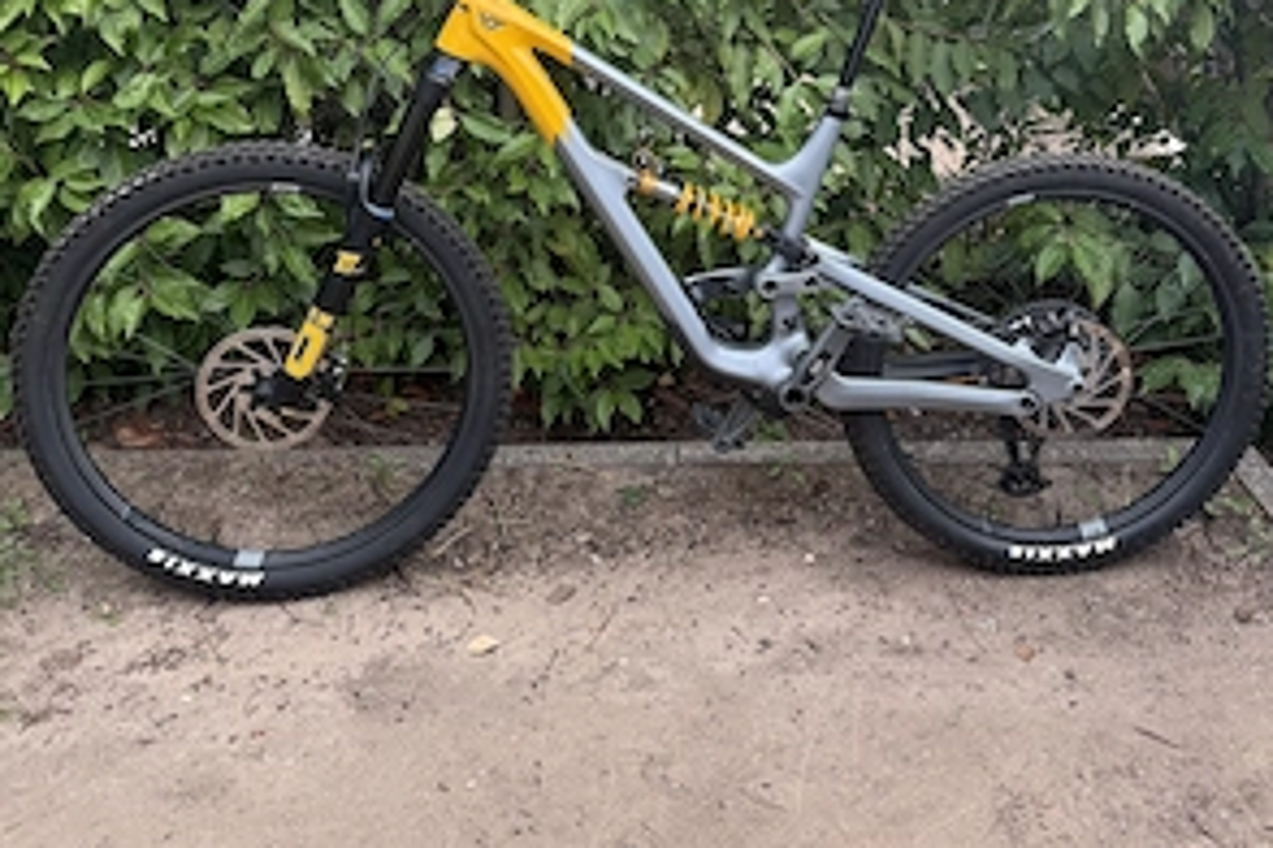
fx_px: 1202
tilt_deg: -15.8
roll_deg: +0.7
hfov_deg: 55.8
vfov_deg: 36.8
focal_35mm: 34
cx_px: 641
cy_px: 108
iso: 100
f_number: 1.78
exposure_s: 1/543
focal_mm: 6.76
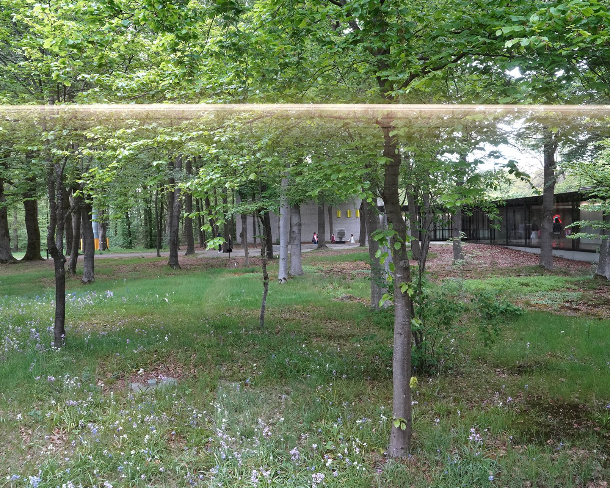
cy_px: 236
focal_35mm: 28
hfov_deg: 62.2
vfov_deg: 51.5
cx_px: 307
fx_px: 505
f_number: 13
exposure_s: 1/80
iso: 3200
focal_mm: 24
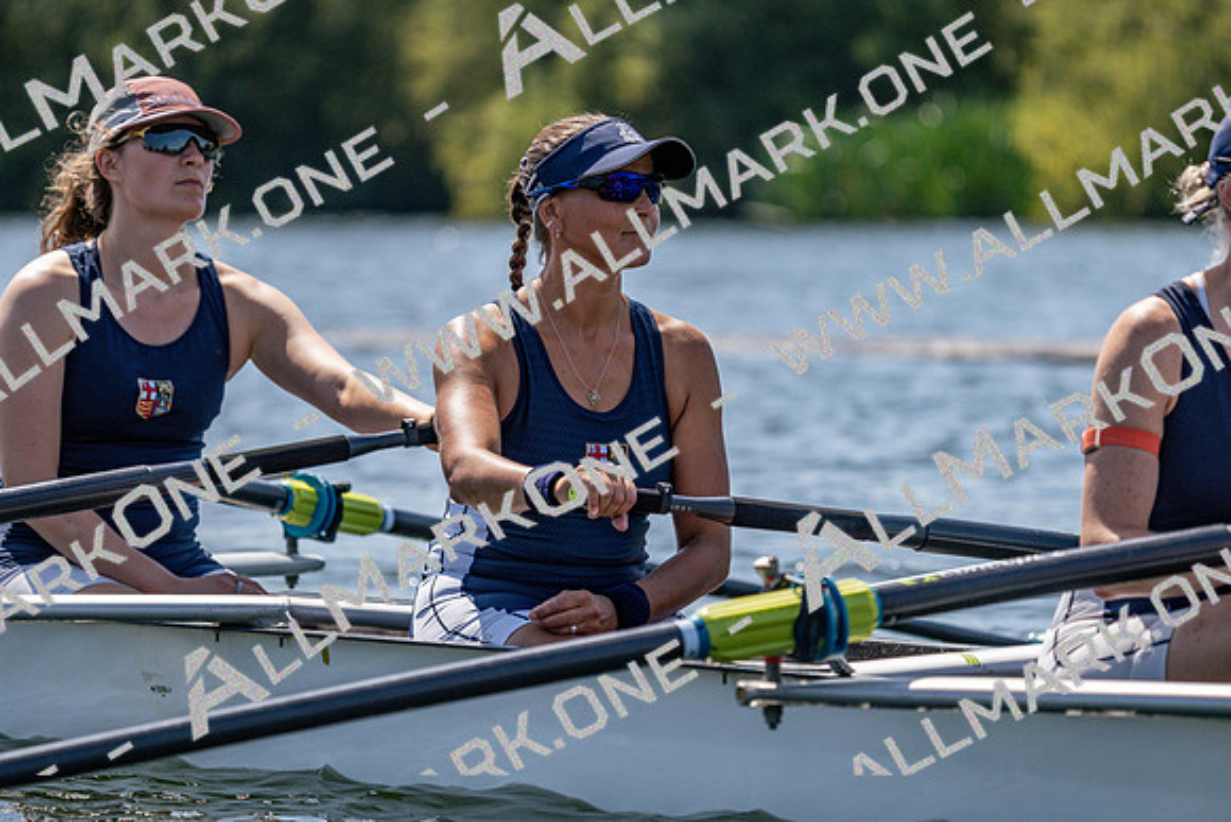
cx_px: 616
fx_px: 9474
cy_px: 411
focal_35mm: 277
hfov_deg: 7.4
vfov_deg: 5.0
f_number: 5.6
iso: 320
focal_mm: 277
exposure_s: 1/2000
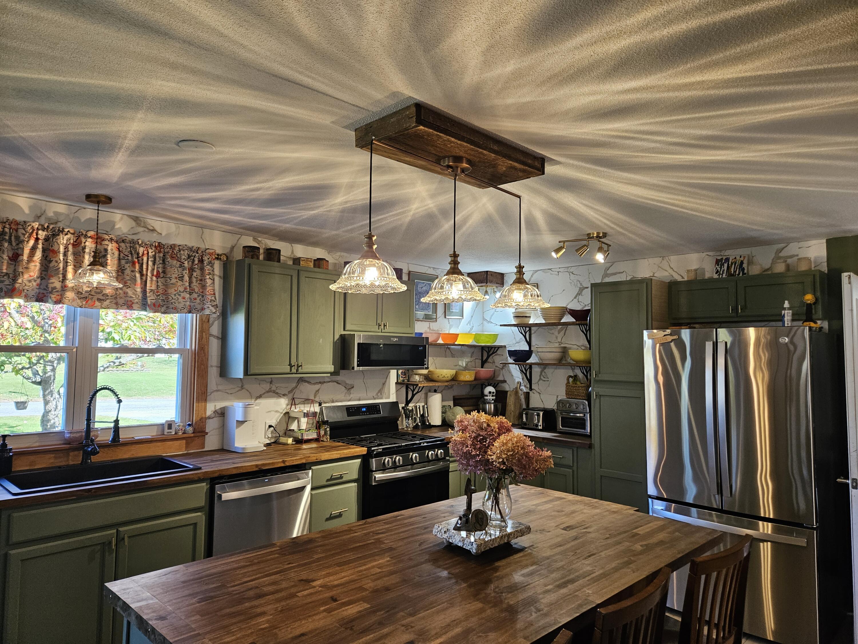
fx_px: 570
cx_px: 429
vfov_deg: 58.9
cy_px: 322
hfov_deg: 73.9
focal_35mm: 23
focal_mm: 5.4
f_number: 1.8
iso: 200
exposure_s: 1/120
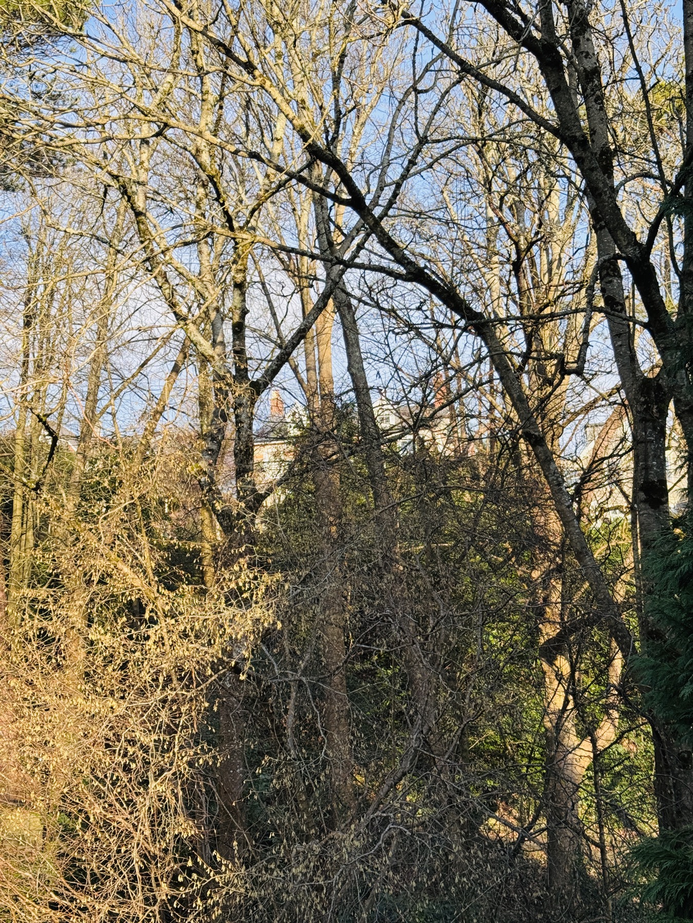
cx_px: 346
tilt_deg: +12.2
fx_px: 1281
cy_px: 462
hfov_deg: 30.3
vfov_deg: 39.7
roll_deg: +1.6
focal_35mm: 48
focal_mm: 6.76
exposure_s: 1/1133
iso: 64
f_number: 1.78
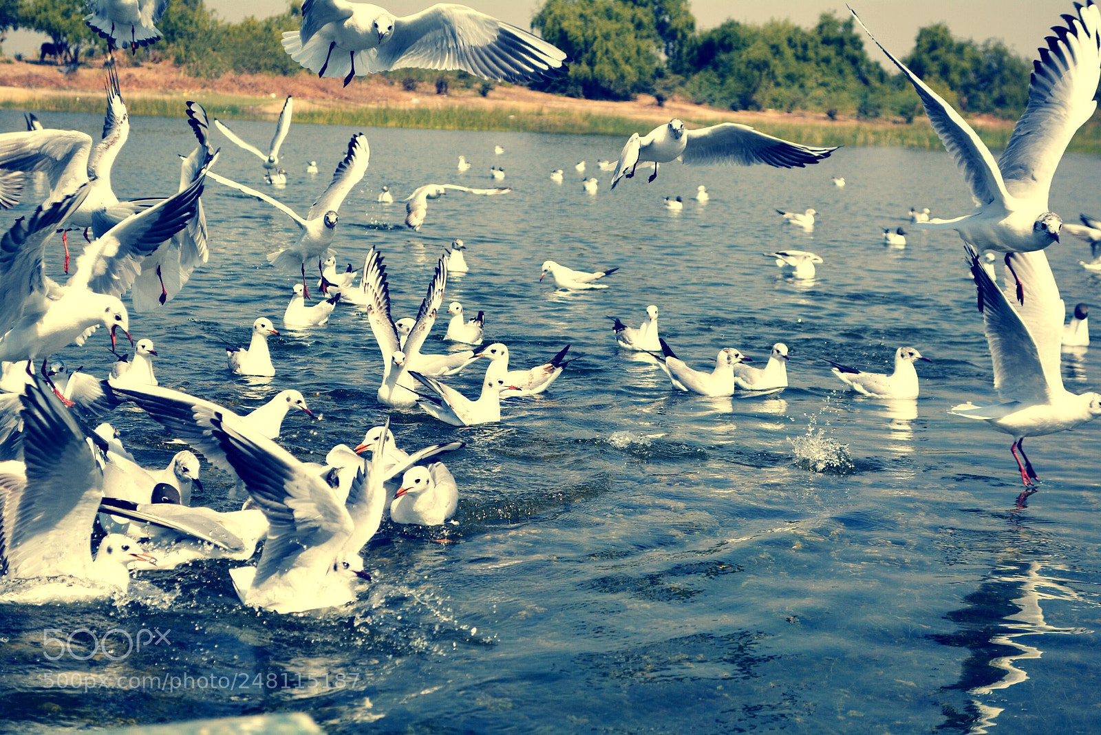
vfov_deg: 18.9
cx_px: 550
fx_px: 2203
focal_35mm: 72
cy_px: 368
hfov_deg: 28.1
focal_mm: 48
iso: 400
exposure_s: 1/2000
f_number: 7.1
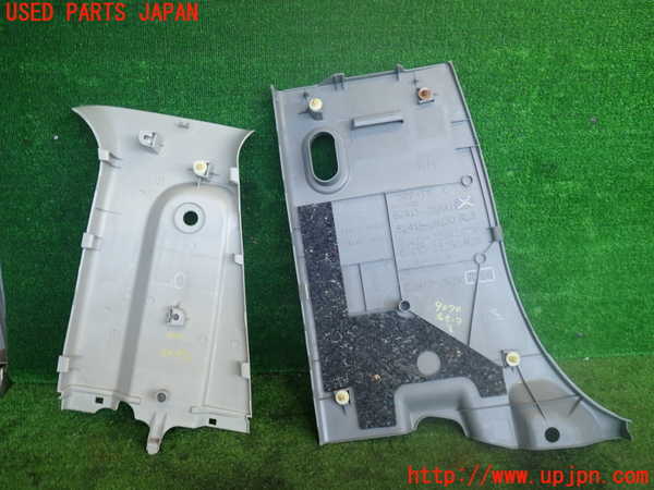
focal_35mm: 30
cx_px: 327
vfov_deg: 46.8
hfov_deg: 60.0
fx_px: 567
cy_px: 245
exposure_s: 1/100
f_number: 2.3
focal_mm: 5.4
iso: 200
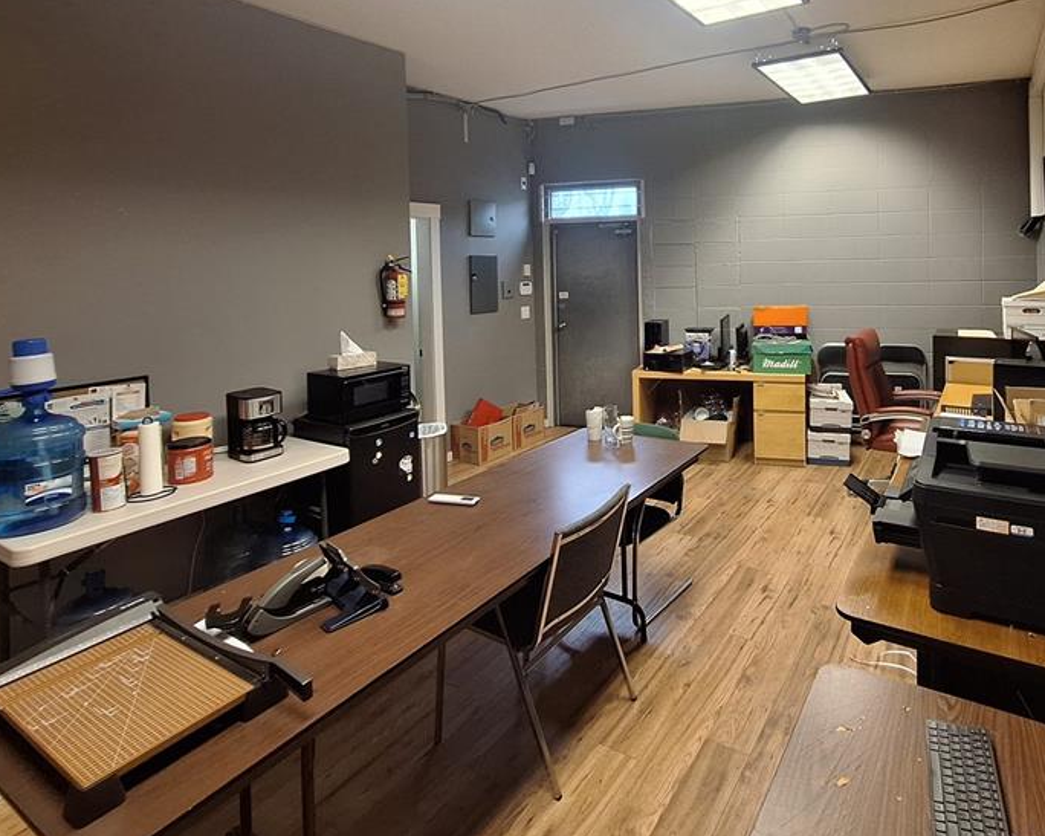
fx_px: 588
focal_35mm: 19
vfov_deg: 68.8
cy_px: 278
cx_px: 643
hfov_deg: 82.0
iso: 100
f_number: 2.2
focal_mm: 1.74
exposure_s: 1/40
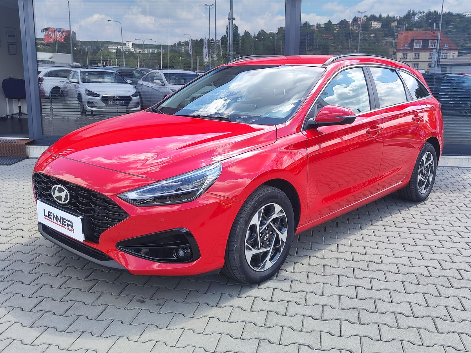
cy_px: 176
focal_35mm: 23
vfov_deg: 58.9
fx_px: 313
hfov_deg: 73.9
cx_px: 236
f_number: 1.69
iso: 72
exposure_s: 1/324
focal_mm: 7.01
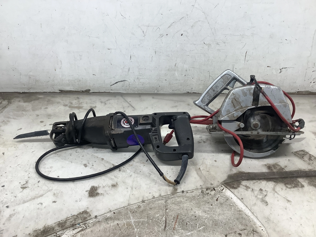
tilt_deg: -27.6
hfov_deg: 58.4
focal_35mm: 31
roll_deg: -0.6
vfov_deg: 45.4
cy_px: 118
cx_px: 158
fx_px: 283
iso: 80
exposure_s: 1/120
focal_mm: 3.3
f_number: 2.4
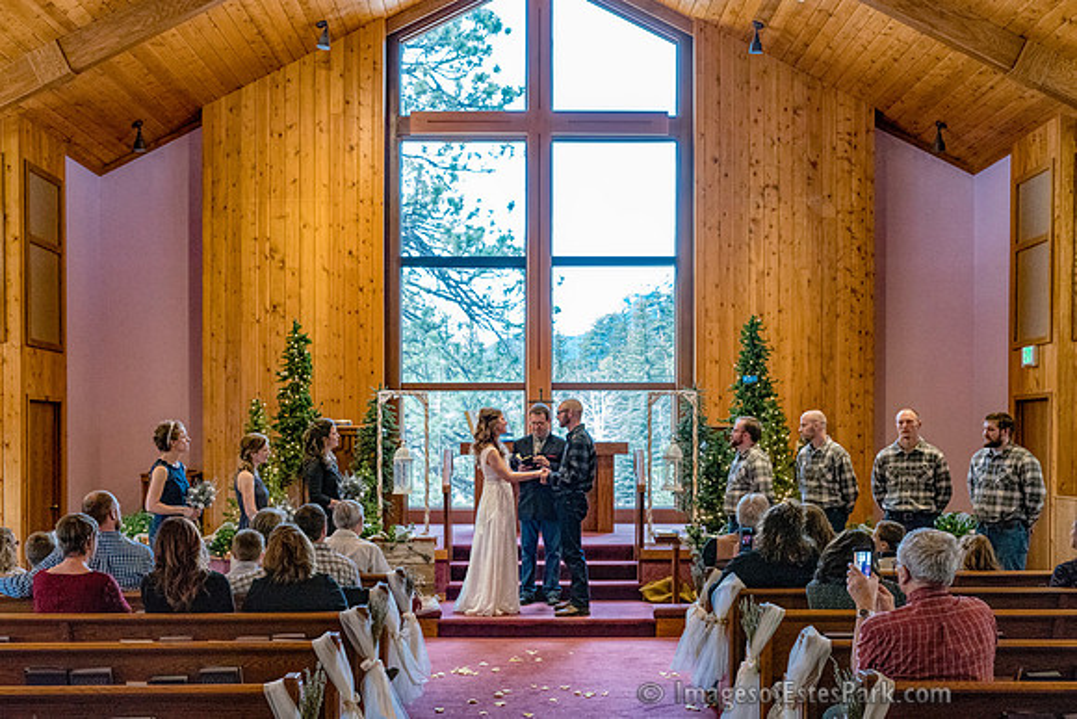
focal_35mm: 40
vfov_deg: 33.4
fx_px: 1197
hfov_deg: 48.4
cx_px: 538
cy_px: 360
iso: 5000
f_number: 5
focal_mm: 40
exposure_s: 1/125
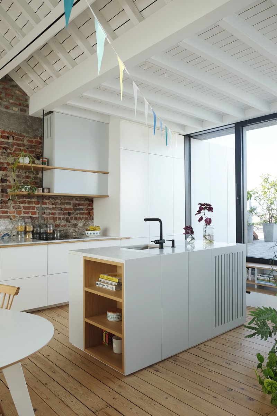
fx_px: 312
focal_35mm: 27
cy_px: 208
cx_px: 138
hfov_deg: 47.9
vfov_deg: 67.4
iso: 200
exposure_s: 1/150
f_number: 3.6
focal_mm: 18
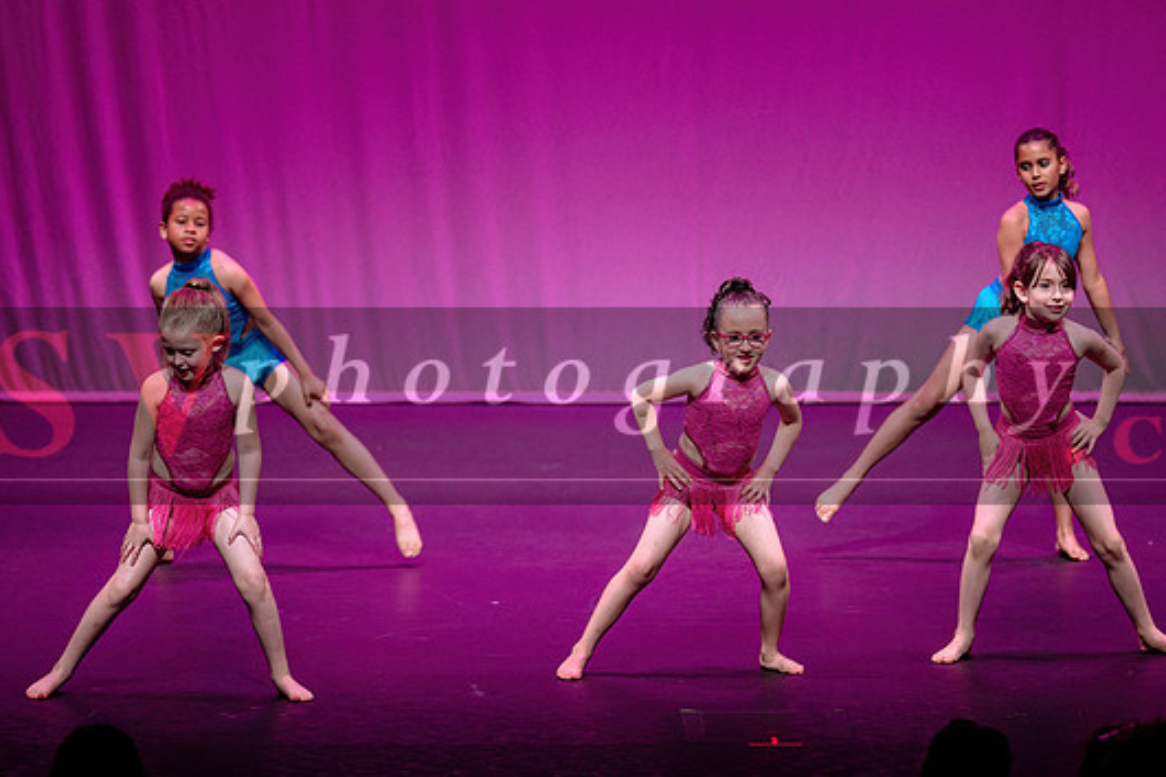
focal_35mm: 172
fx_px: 5570
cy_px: 322
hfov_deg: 11.9
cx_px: 624
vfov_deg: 8.0
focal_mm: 130
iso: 1250
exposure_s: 1/250
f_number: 2.8
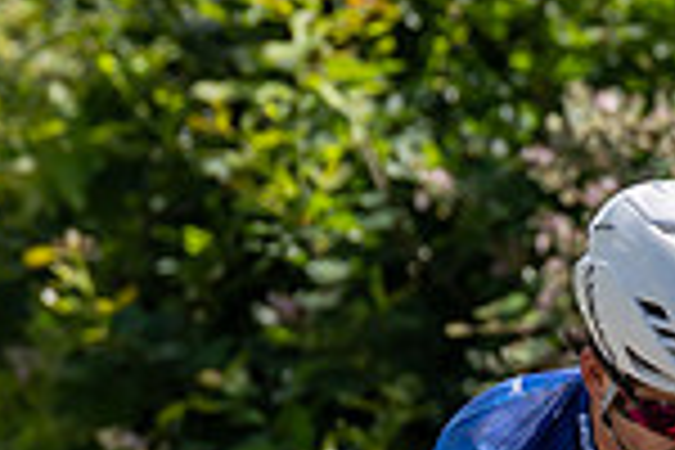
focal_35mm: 1246
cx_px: 541
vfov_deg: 1.1
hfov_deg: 1.7
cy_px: 316
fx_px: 23361
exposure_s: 1/1000
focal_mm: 200
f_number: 3.5
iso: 100
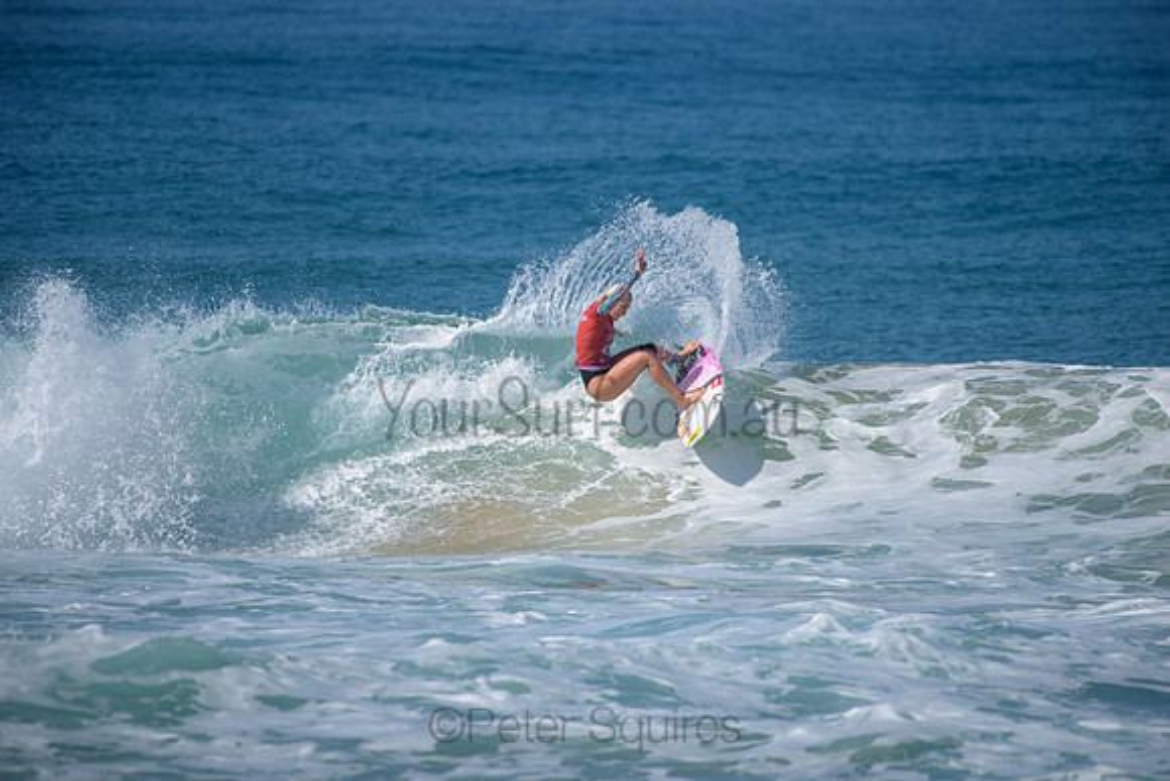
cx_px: 585
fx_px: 16253
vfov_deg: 2.8
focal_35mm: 500
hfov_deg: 4.1
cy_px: 390
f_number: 5.6
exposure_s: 1/2000
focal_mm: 500
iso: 160
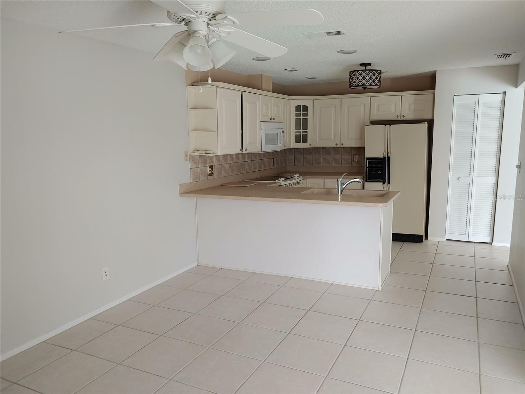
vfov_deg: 54.9
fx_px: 379
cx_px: 262
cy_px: 197
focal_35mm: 25
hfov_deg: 69.4
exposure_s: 1/60
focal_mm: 4.23
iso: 100
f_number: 1.5
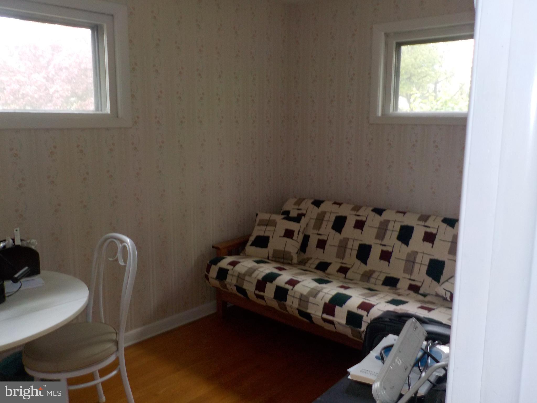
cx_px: 268
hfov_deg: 60.0
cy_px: 202
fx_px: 465
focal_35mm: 30
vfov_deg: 46.8
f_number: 3.3
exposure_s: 1/30
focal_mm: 4.1
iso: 200
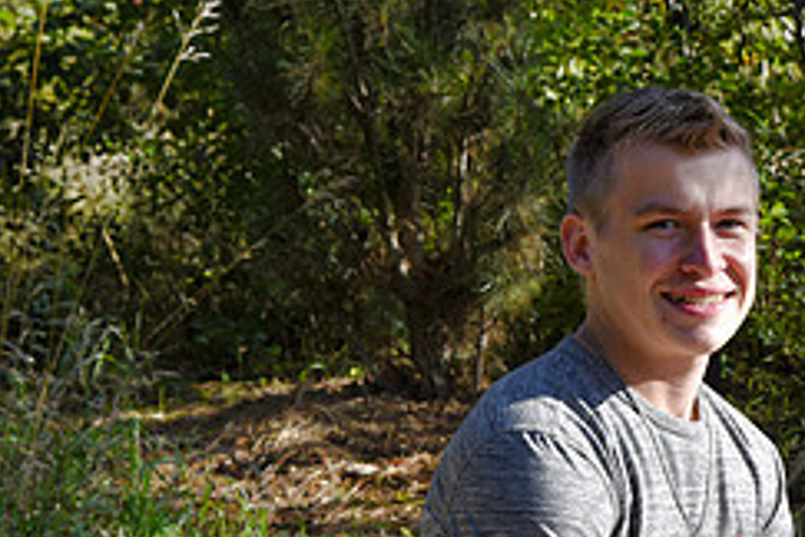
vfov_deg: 10.9
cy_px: 585
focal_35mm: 124
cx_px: 745
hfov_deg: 16.3
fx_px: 2773
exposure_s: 1/250
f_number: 8
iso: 200
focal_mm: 52
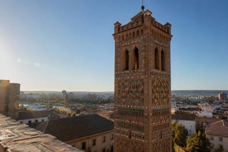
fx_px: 253
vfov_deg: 33.4
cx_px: 114
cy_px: 76
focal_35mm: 40
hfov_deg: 48.5
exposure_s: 1/200
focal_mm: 40
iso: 400
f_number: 11
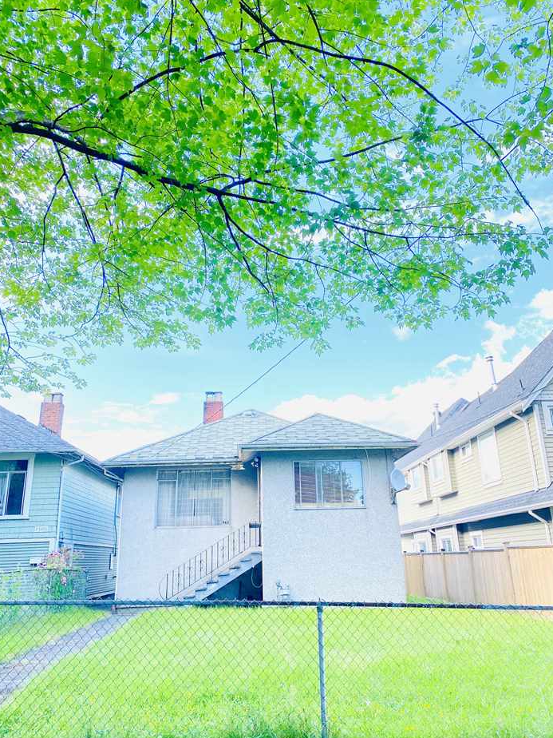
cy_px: 372
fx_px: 575
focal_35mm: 27
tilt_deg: +18.9
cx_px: 283
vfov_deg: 65.3
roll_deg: +1.4
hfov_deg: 51.3
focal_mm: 4.25
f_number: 1.8
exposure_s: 1/215
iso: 32
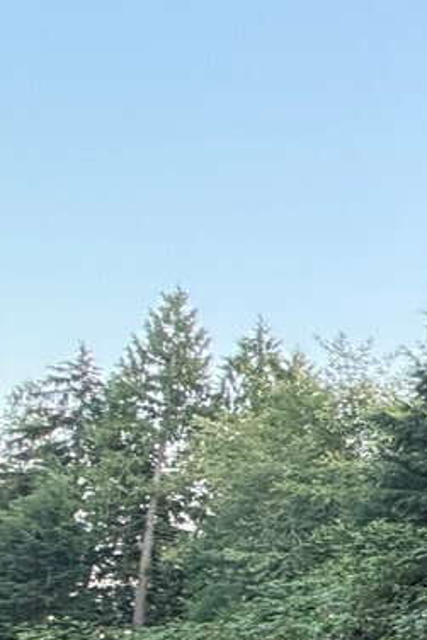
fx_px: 1102
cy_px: 543
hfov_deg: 11.4
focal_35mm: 62
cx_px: 1293
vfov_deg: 31.2
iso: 250
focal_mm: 2.2
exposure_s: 1/121
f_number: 2.2
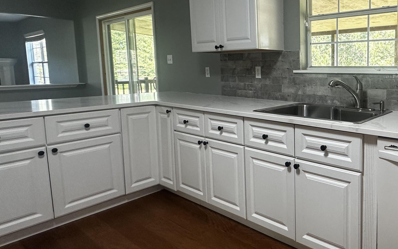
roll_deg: -0.2
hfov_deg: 63.2
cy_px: 95
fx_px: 282
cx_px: 328
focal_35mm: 26
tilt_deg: -4.6
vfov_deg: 47.2
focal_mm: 2.22
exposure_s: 1/120
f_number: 2.2
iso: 200
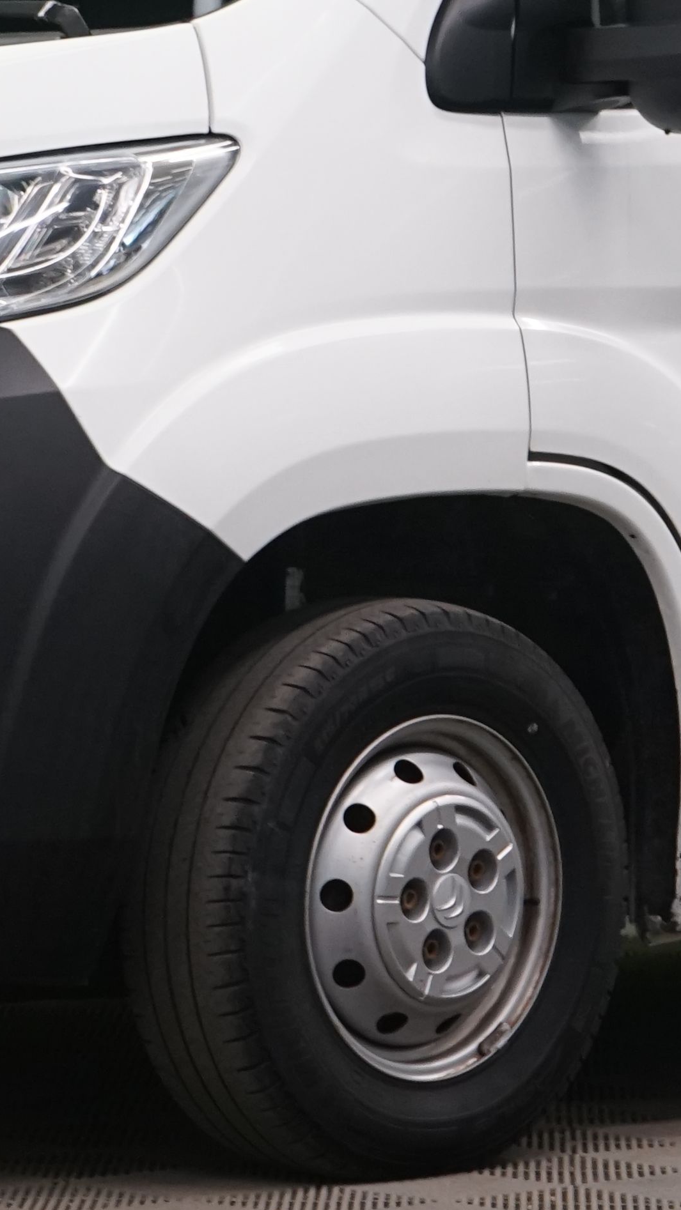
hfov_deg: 5.5
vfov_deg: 9.8
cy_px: 266
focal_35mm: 219
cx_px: 677
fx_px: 7032
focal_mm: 66
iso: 1250
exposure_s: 1/25
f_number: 7.1
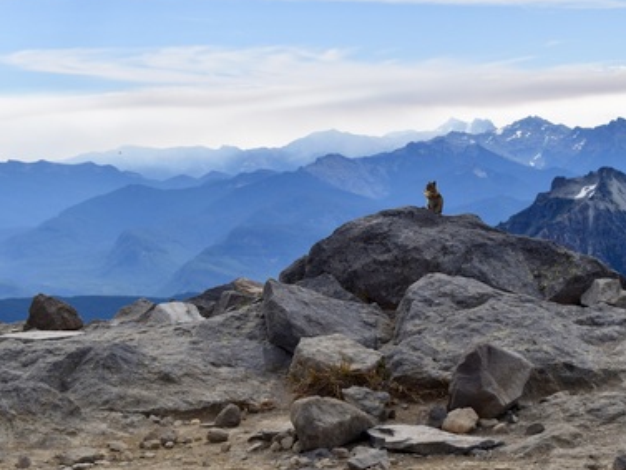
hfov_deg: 16.7
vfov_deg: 12.6
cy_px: 182
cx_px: 435
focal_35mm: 118
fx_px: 2129
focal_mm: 55
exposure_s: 1/320
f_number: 9
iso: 100
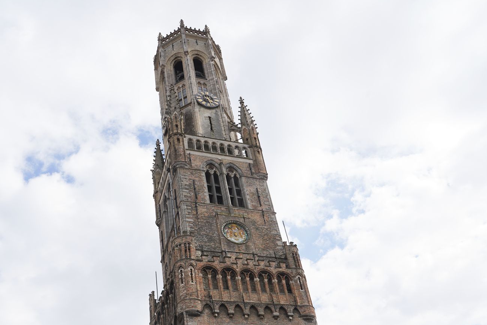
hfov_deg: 51.8
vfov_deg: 35.4
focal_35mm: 37
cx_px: 219
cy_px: 229
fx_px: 501
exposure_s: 1/100
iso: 100
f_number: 14
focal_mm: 24
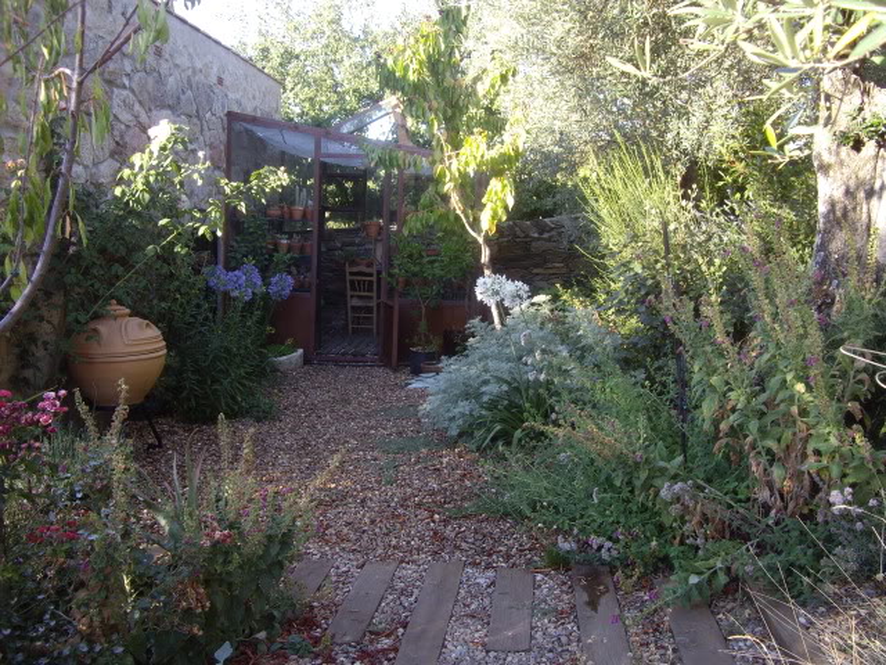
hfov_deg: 49.0
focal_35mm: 38
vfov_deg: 37.7
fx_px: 973
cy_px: 332
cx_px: 443
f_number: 2.8
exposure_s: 1/100
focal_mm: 7.9
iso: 100
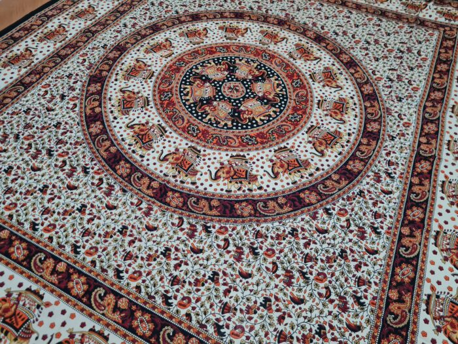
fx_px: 344
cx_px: 229
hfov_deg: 67.3
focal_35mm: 26
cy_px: 172
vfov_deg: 53.1
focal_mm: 5.4
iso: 640
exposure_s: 1/30
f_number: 1.8
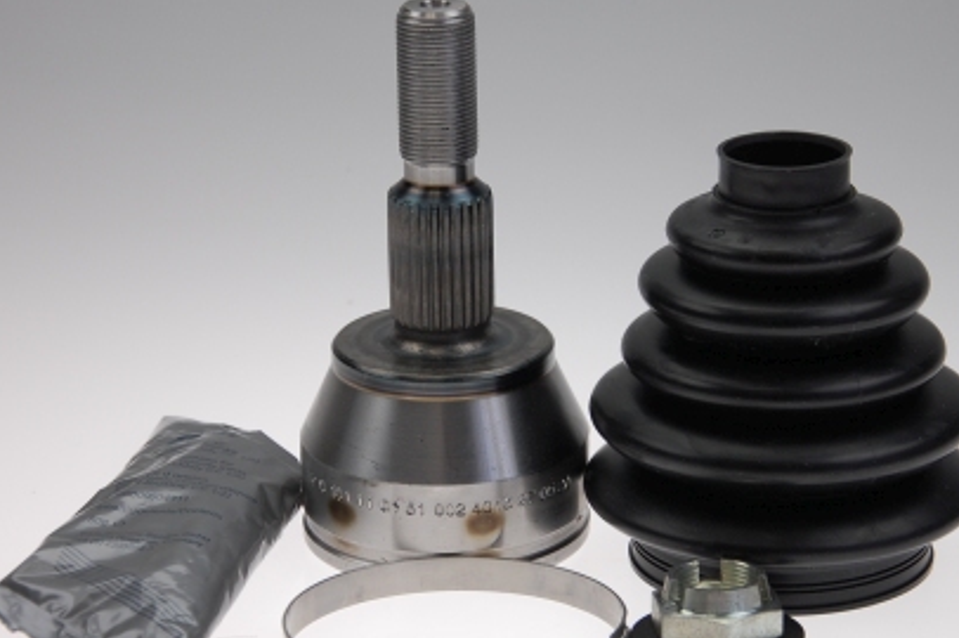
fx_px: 3646
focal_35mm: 137
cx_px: 534
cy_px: 371
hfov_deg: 15.0
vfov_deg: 10.0
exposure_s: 1/500
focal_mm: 62
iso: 320
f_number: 5.6
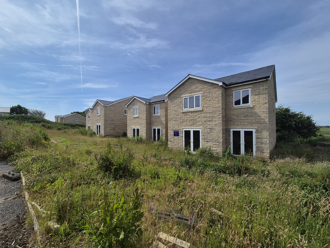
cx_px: 165
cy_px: 124
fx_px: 124
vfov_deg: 89.9
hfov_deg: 106.2
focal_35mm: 13
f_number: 2.2
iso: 50
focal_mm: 2.2
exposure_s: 1/3824
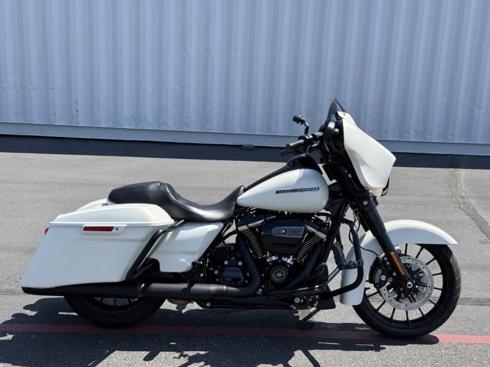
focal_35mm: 48
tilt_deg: -12.7
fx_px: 679
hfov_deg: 39.7
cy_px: 184
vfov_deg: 30.3
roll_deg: -3.9
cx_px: 245
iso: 64
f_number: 1.78
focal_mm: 6.76
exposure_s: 1/2667
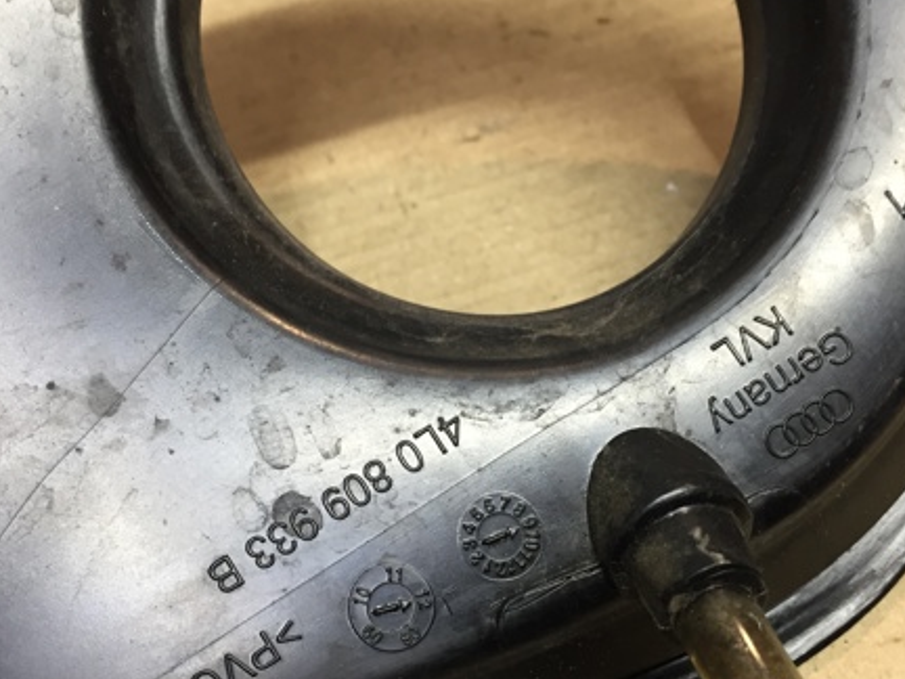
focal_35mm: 43
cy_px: 446
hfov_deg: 43.8
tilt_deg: -56.6
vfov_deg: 33.3
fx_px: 1124
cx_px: 446
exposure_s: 1/33
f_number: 2.2
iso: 80
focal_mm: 4.15
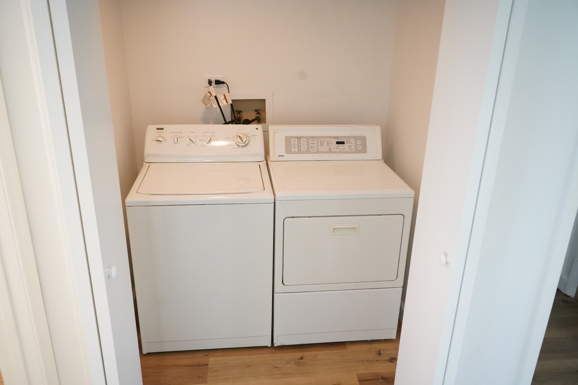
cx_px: 289
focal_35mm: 28
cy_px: 192
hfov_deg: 65.5
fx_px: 450
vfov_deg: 46.4
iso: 10000
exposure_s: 1/800
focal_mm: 28
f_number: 5
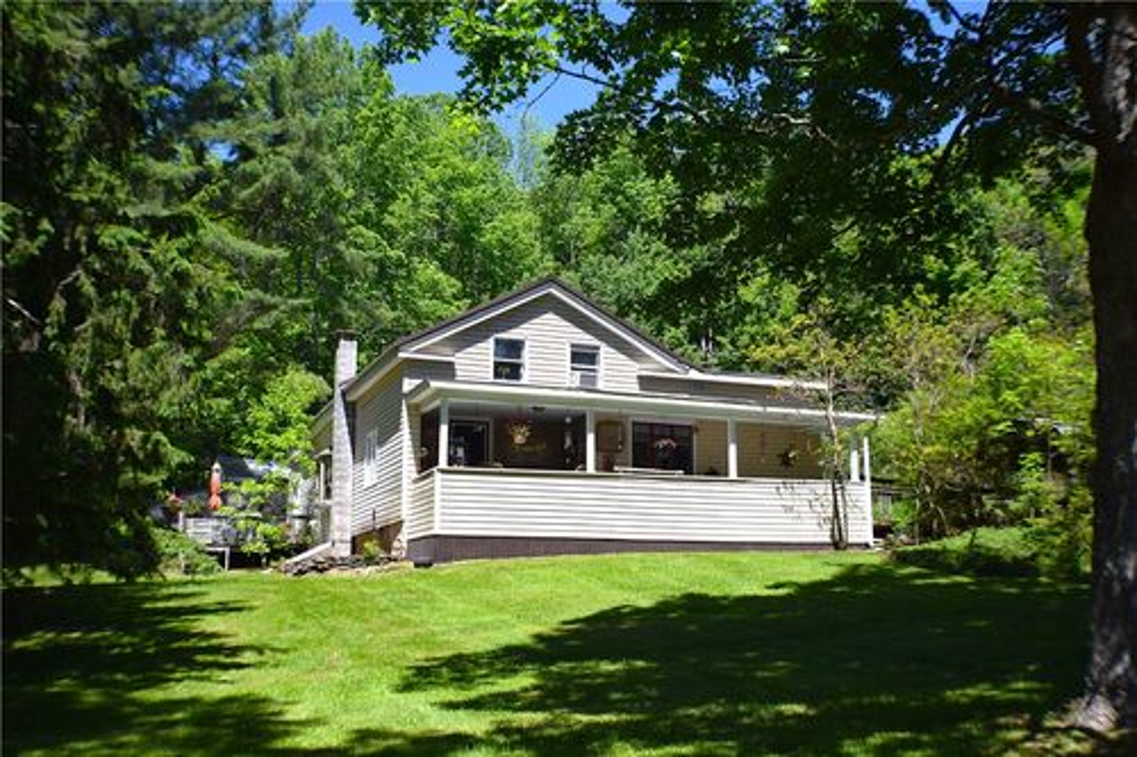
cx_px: 568
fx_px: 1515
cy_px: 378
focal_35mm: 48
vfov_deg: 28.1
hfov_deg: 41.1
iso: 400
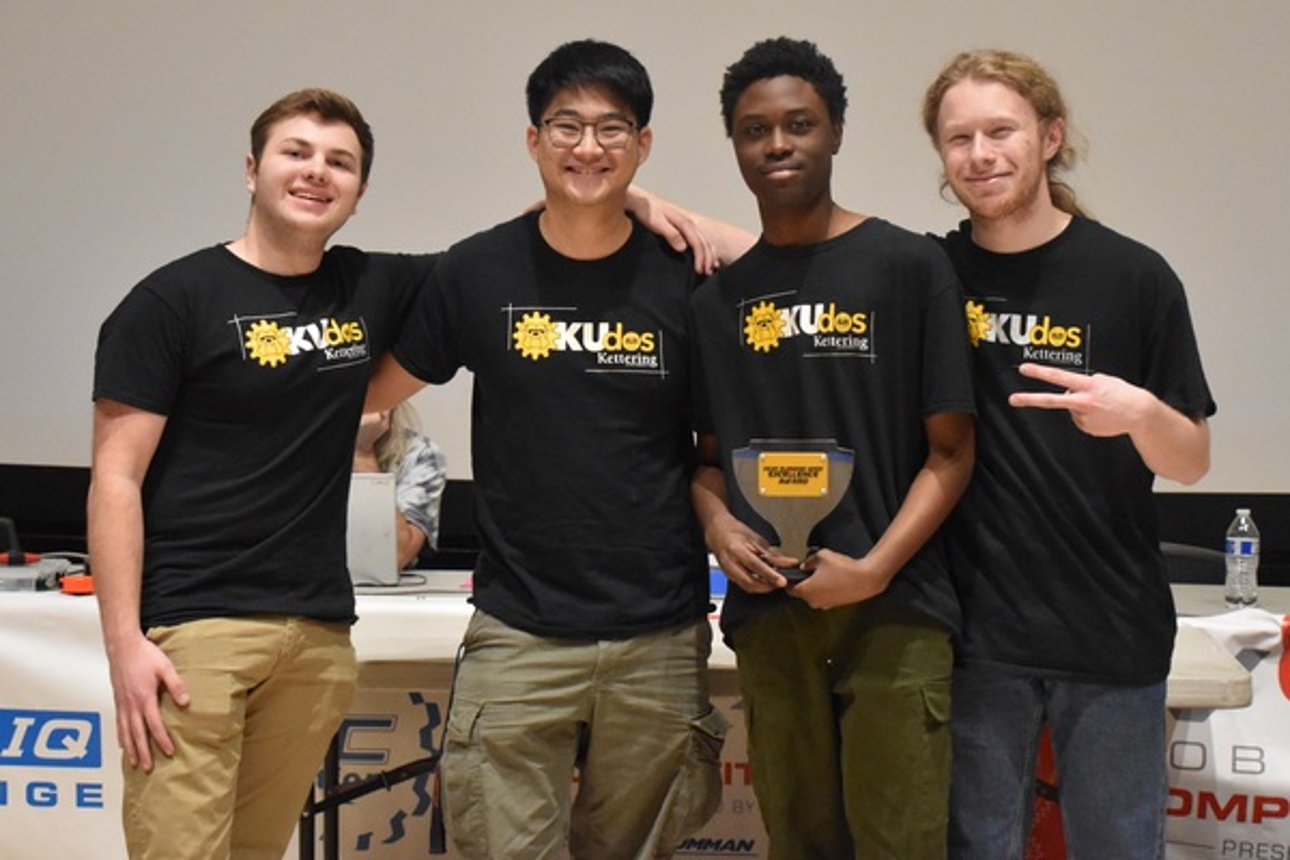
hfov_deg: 35.1
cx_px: 645
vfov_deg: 23.8
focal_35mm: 57
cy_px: 430
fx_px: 2042
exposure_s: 1/125
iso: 5000
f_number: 4.8
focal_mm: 38
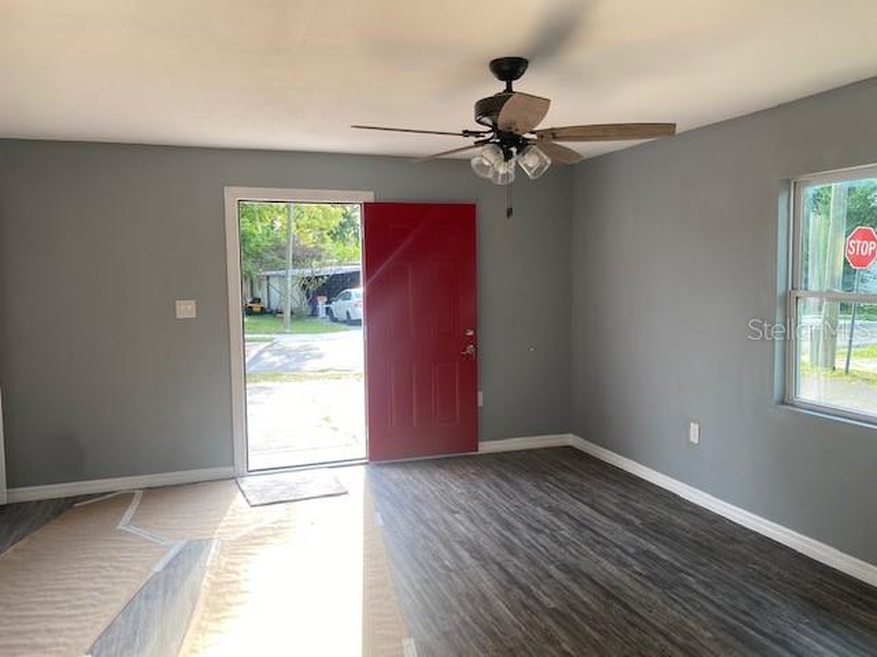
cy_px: 328
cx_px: 438
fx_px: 659
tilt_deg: -6.0
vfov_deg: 53.1
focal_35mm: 26
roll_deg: -0.3
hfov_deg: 67.3
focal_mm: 4.25
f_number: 1.8
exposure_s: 1/122
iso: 64
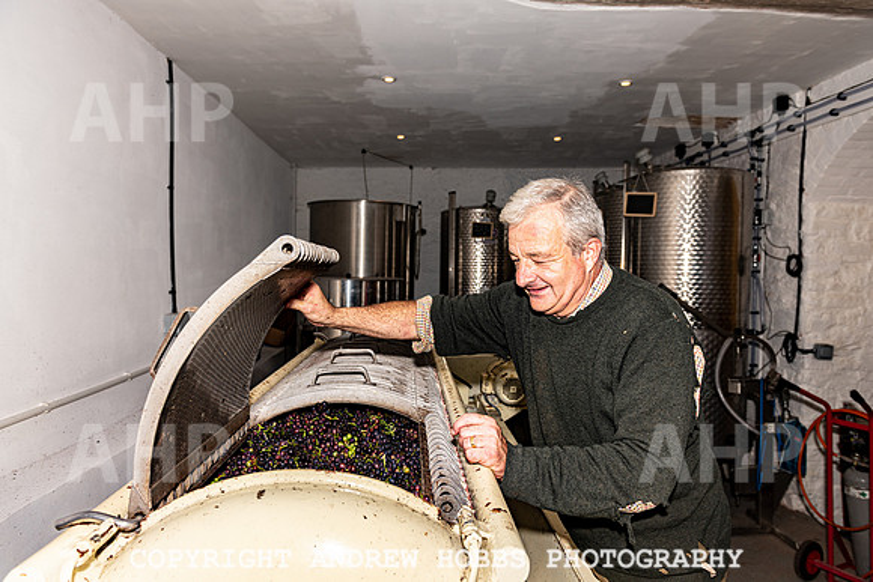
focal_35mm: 24
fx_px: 582
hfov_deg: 73.7
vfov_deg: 53.2
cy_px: 291
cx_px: 436
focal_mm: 24
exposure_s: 1/250
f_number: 5
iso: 64
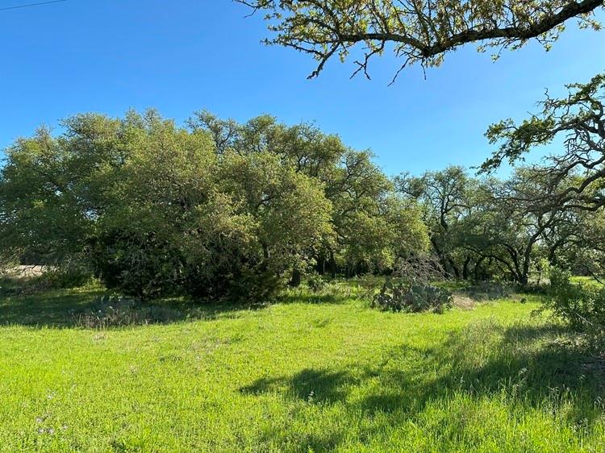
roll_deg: -2.1
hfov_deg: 71.6
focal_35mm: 24
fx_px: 419
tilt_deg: +3.6
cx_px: 302
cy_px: 226
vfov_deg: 56.8
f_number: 1.78
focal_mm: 6.86
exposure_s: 1/2809
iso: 80
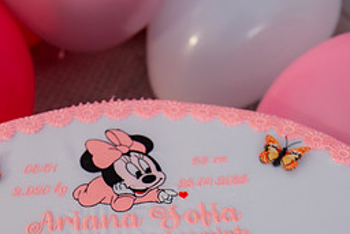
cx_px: 127
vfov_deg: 19.2
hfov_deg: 29.5
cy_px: 258
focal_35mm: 68
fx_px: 661
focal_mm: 30
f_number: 3.5
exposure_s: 1/160
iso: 1600
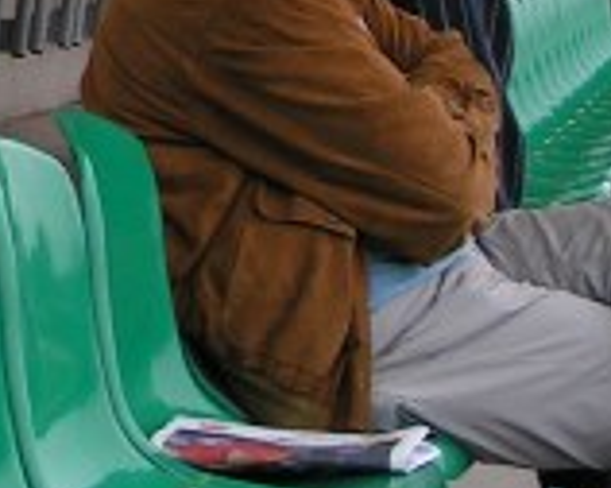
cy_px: -213
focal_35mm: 242
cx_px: -476
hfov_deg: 7.8
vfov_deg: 6.3
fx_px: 4371
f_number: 4
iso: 50
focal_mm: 7.6
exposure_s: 1/100
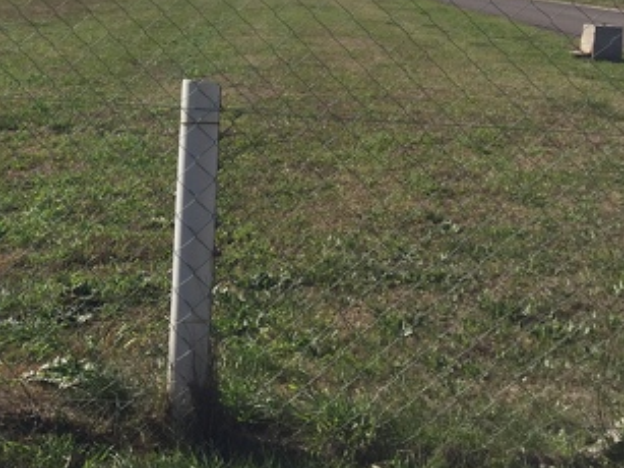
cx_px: 100
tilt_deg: -3.2
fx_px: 1135
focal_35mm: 63
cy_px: 14
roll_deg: -1.0
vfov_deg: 22.5
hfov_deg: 29.8
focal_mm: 4.15
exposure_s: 1/2825
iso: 32
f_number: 2.2
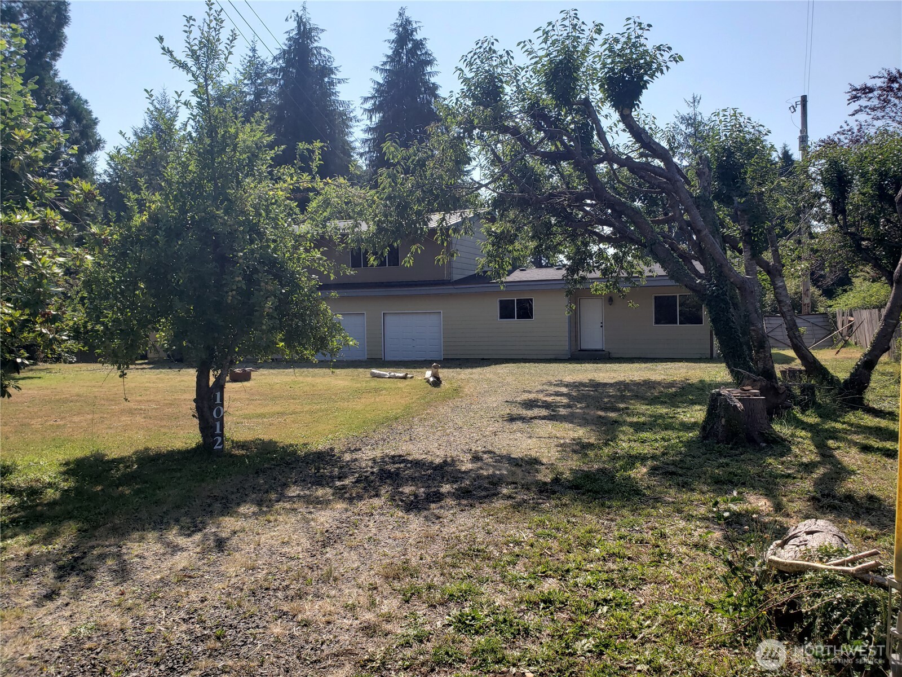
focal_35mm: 26
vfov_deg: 53.1
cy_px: 338
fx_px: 677
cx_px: 451
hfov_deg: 67.3
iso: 50
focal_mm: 4.3
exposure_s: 1/1584
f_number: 2.4
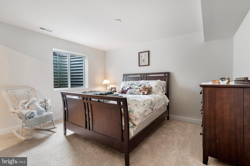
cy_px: 83
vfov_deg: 73.7
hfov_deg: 96.8
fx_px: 111
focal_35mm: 16
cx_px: 125
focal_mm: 16
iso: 1250
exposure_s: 1/2
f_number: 6.3
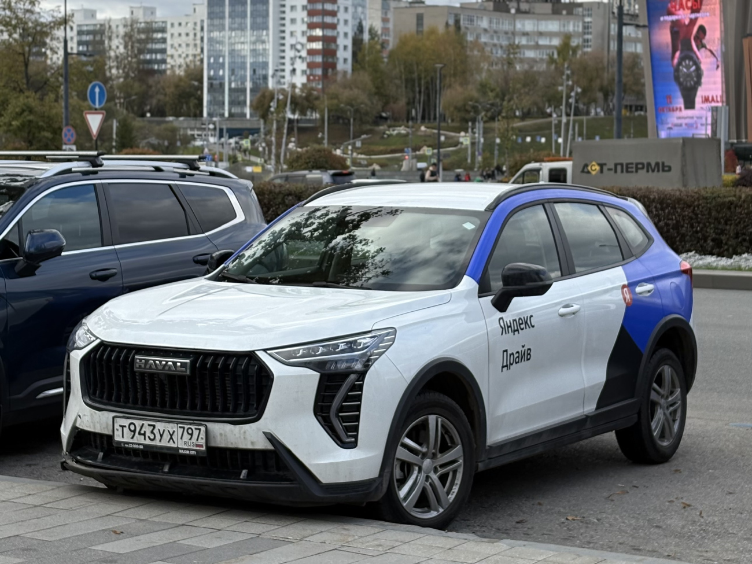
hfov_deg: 36.8
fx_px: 1130
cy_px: 282
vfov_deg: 28.0
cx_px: 376
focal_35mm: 52
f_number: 1.6
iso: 32
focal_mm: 5.96
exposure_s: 1/667
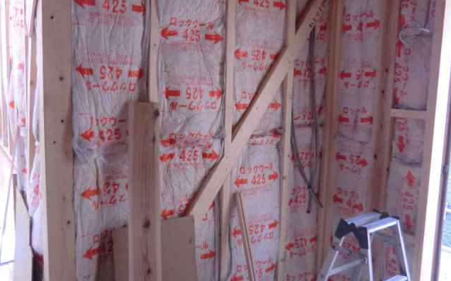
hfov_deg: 59.7
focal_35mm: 32
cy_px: 132
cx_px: 226
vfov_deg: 39.4
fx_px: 393
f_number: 3.2
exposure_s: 1/40
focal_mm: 4.3
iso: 400
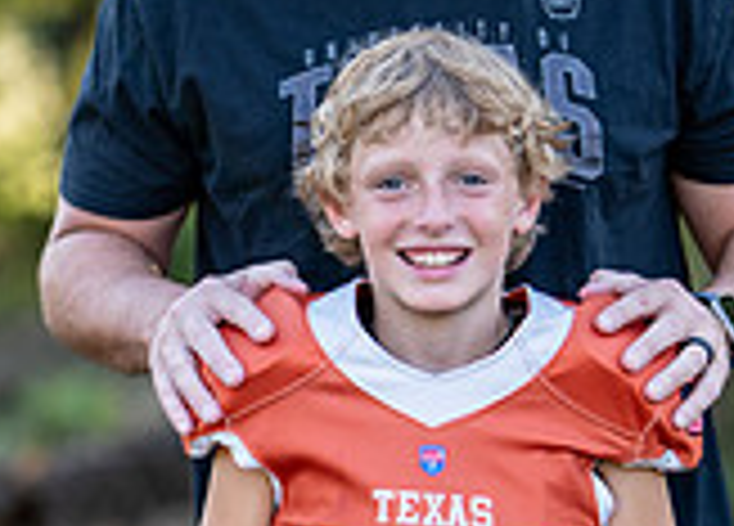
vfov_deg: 7.8
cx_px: 441
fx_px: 3884
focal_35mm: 186
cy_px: 369
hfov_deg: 10.8
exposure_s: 1/640
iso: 100
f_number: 1.2
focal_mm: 50
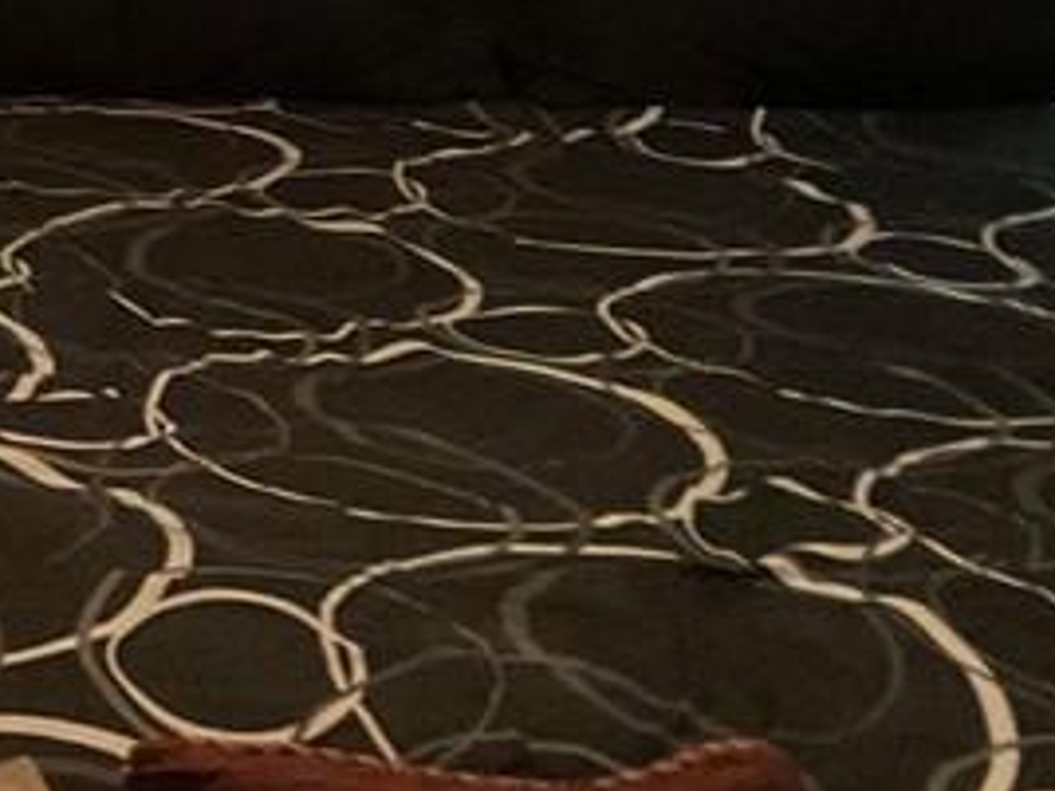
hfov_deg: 16.3
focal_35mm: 111
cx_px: -492
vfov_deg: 12.8
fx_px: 3383
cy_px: -327
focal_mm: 3
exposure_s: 1/17
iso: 500
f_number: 1.8
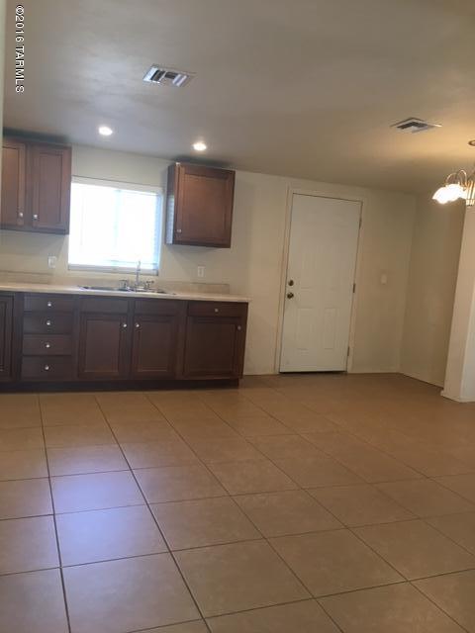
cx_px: 238
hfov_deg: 48.2
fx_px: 531
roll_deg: -3.1
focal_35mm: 29
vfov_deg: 61.7
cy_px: 316
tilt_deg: -5.3
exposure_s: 1/30
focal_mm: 4.15
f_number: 2.2
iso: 80
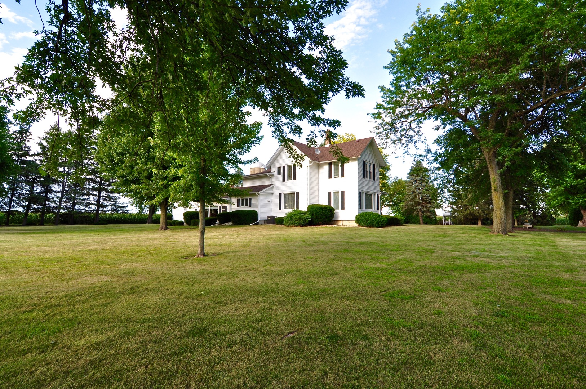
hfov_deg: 95.0
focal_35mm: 16
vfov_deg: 71.9
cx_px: 293
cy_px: 194
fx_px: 268
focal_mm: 11
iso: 400
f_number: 9
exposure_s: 1/125
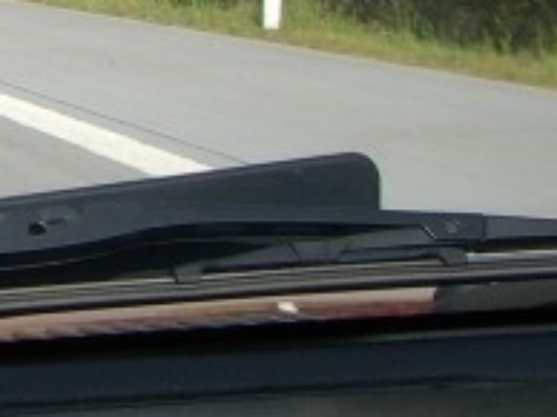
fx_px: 2523
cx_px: -368
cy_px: -32
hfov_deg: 11.8
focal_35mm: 157
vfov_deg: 9.3
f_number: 4.3
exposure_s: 1/500
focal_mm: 6.2
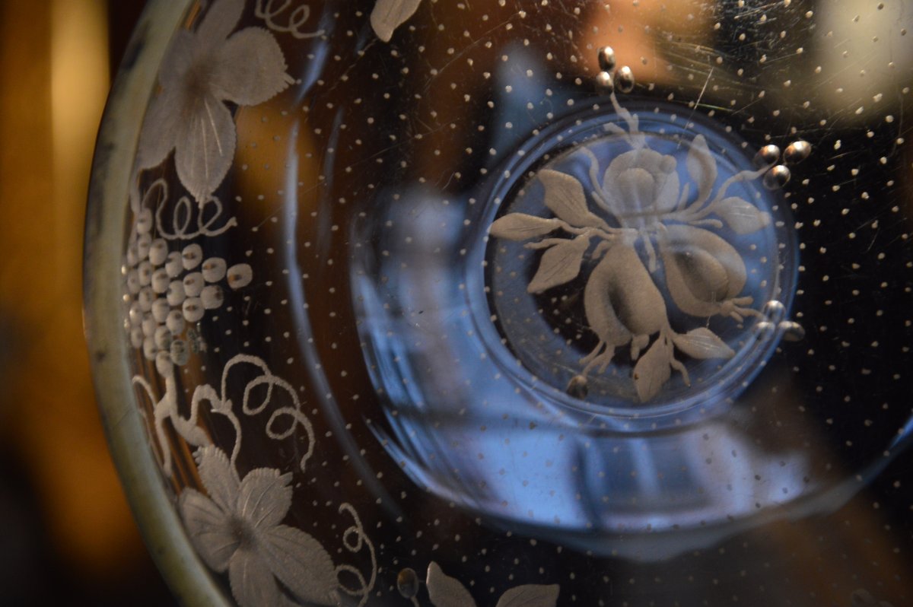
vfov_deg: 8.7
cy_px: 304
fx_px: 3991
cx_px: 456
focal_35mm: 158
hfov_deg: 13.1
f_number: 5.6
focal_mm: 105
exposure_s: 1/50
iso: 800
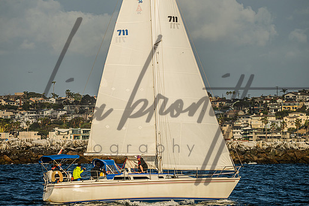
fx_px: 2765
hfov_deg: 6.4
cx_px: 153
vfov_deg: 4.3
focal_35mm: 322
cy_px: 72
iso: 160
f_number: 5
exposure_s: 1/3200
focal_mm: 220
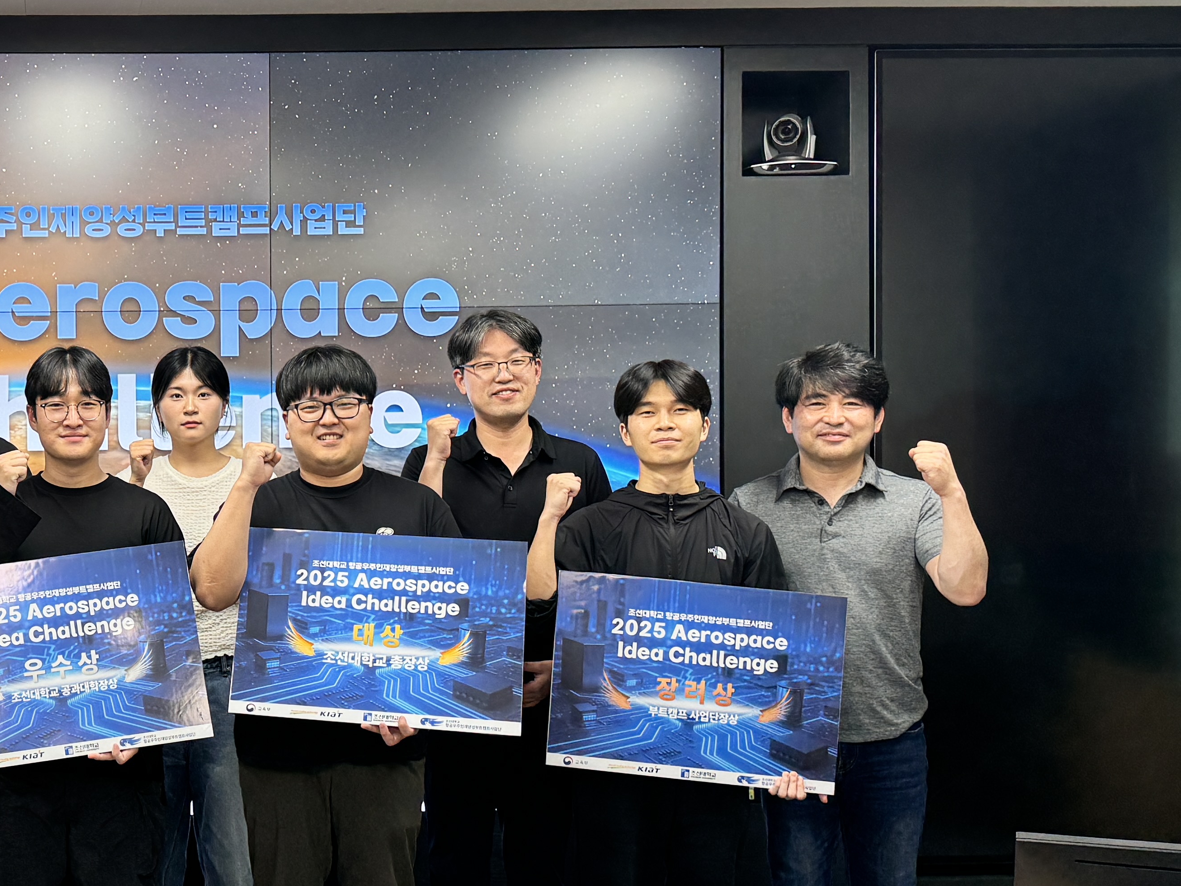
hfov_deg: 34.8
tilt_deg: -0.9
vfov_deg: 28.0
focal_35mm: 52
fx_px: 1774
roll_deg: +1.5
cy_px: 486
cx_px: 131
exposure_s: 1/120
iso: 160
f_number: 1.78
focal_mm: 6.76
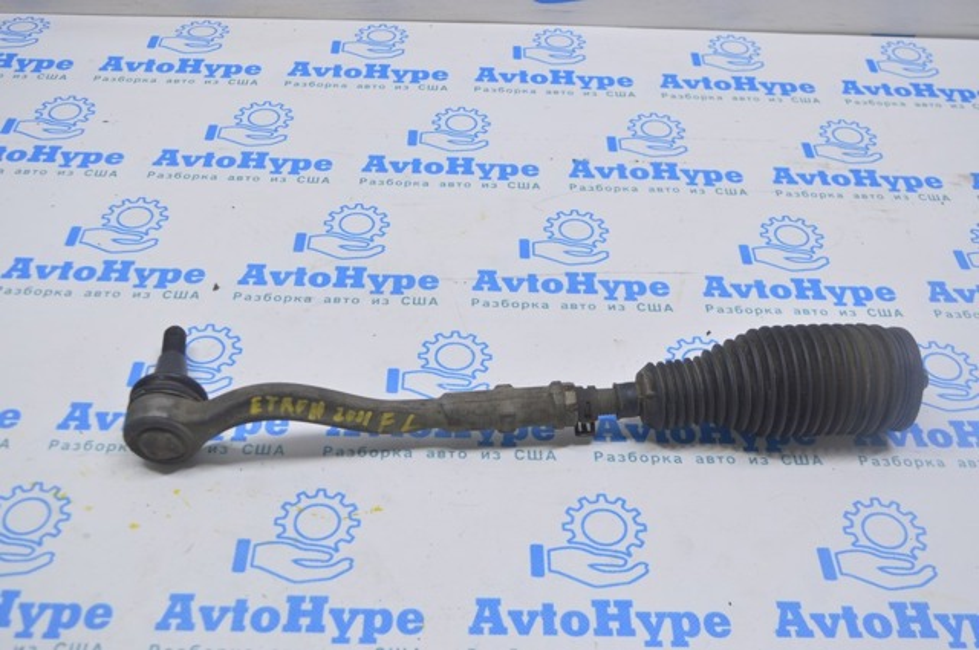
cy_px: 325
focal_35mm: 40
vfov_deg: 32.9
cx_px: 490
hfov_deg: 48.0
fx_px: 1100
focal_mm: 27
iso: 400
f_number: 5.6
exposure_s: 1/25
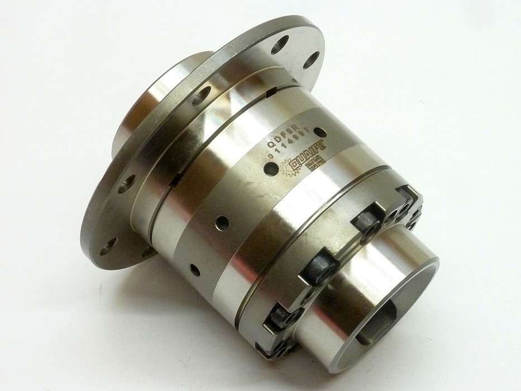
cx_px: 260
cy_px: 196
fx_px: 1355
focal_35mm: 90
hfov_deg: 21.8
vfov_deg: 16.4
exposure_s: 1/25
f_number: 4.3
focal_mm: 14.7
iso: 400
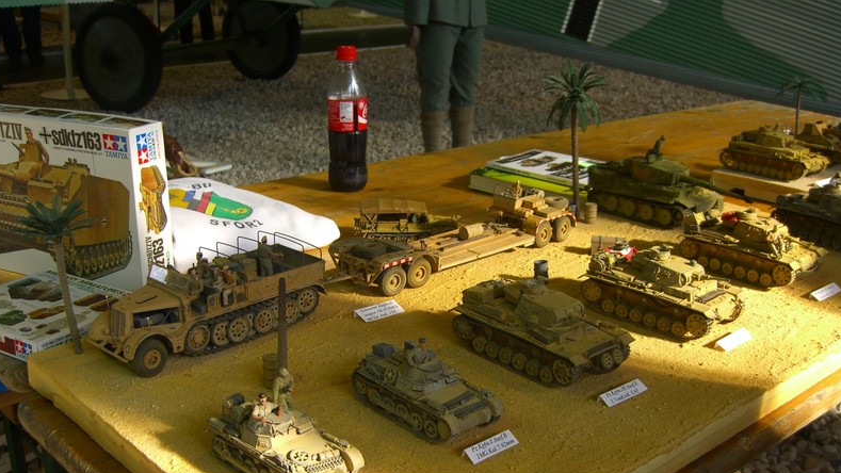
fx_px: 937
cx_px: 417
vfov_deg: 28.2
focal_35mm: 42
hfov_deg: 48.4
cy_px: 310
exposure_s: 1/100
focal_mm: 7.9
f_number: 2.8
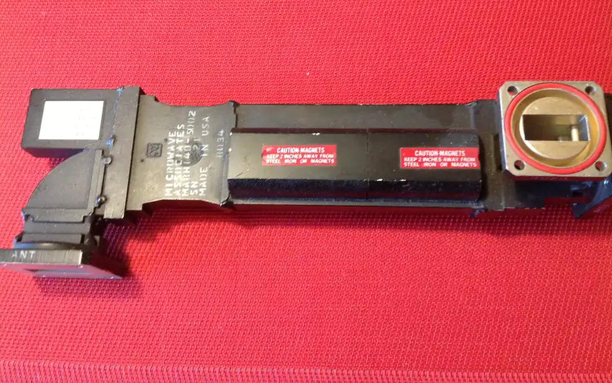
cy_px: 153
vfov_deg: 33.5
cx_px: 305
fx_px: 634
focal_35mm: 38
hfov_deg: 51.5
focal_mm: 4.28
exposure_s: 1/15
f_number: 2.4
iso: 250
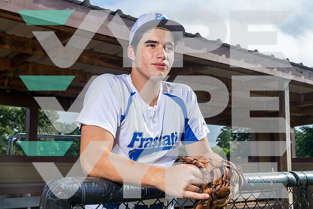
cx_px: 156
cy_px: 104
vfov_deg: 29.9
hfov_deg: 43.6
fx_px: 391
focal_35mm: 45
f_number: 10
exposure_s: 1/125
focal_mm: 45
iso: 100
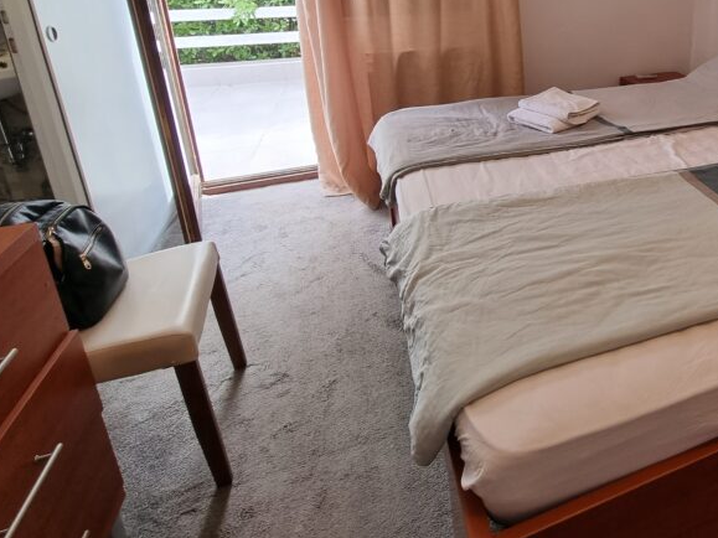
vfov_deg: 54.1
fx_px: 477
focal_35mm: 23
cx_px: 558
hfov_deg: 68.0
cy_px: 93
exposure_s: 1/50
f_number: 2.2
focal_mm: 2.2
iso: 64
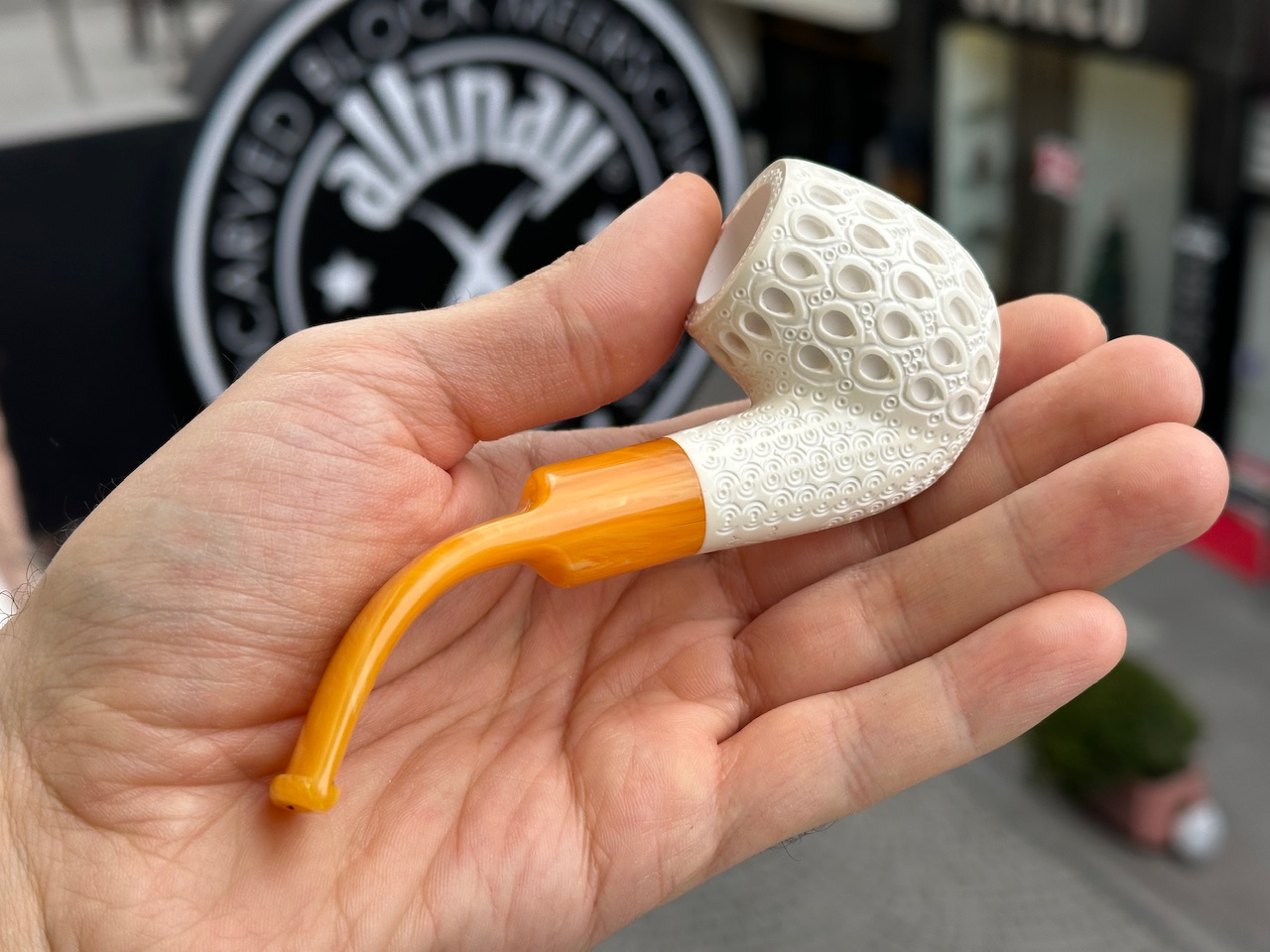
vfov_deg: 30.3
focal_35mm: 48
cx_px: 635
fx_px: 1761
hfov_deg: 39.7
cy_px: 476
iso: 64
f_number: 1.78
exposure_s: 1/342
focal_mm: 6.86
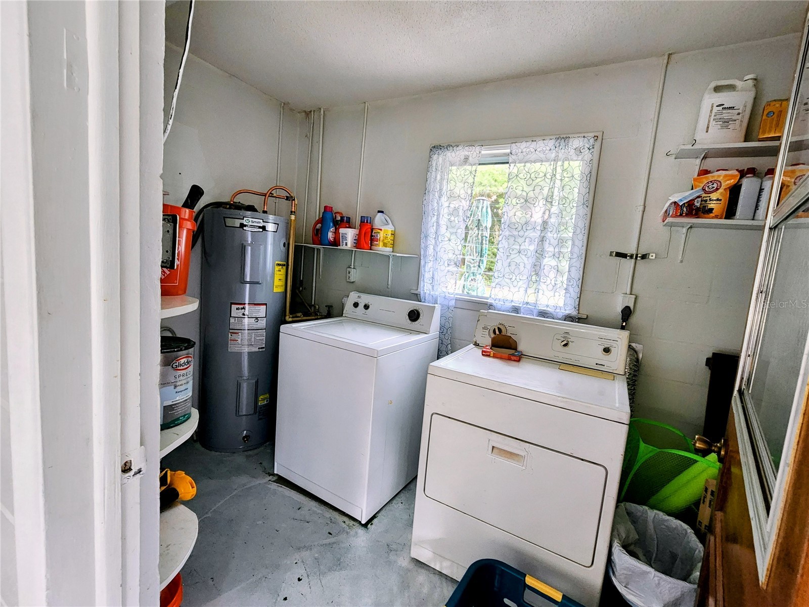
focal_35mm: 13
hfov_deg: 106.2
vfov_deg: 89.9
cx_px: 404
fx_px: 304
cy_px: 304
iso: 320
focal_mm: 2.2
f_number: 2.2
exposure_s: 1/40
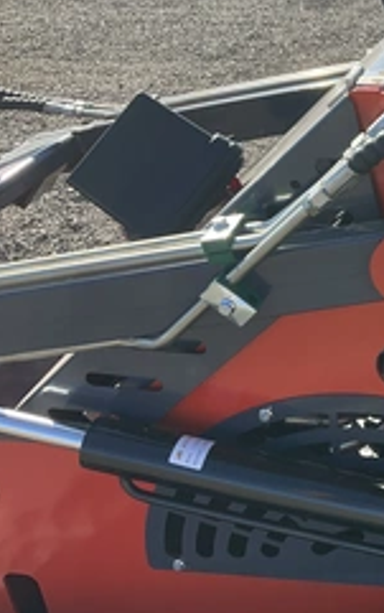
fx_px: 852
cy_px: 239
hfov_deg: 22.6
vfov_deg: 39.3
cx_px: 501
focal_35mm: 51
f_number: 1.8
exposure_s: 1/540
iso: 25
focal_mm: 3
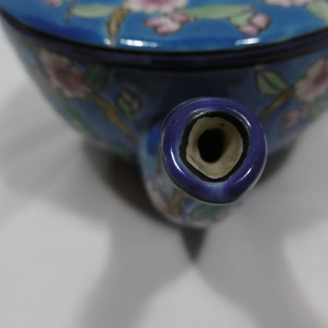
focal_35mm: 35
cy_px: 126
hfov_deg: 46.8
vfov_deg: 46.9
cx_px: 204
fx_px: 375
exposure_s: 1/30
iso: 100
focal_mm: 4.3
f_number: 3.1
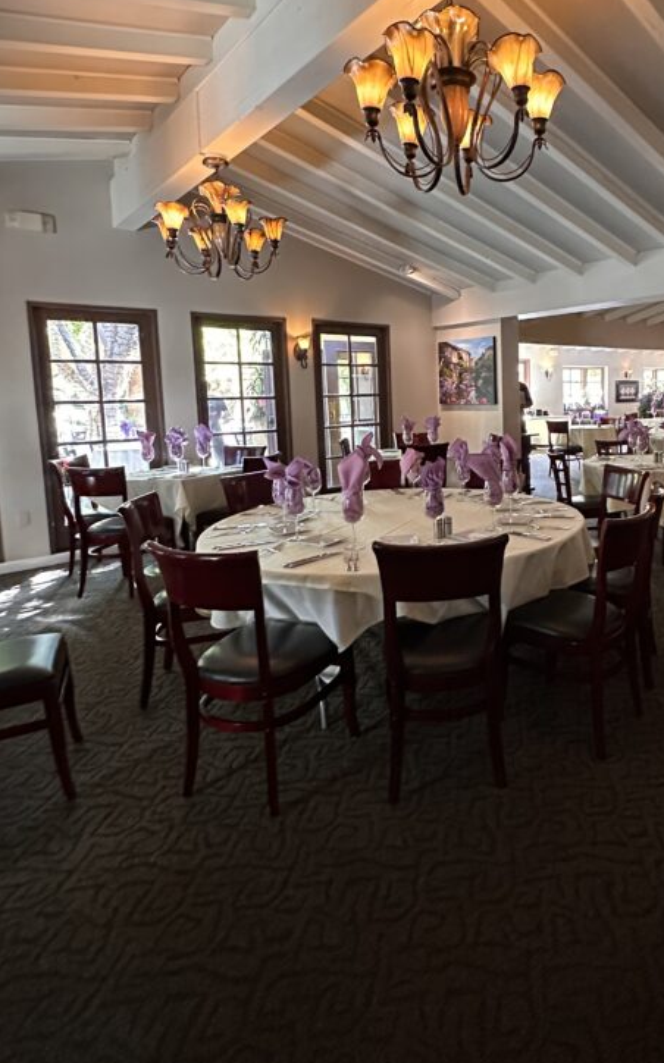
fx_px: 609
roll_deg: +0.1
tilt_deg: -4.4
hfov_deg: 54.0
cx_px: 516
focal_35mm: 21
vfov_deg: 81.7
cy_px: 451
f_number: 2.2
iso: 1000
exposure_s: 1/60
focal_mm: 2.22
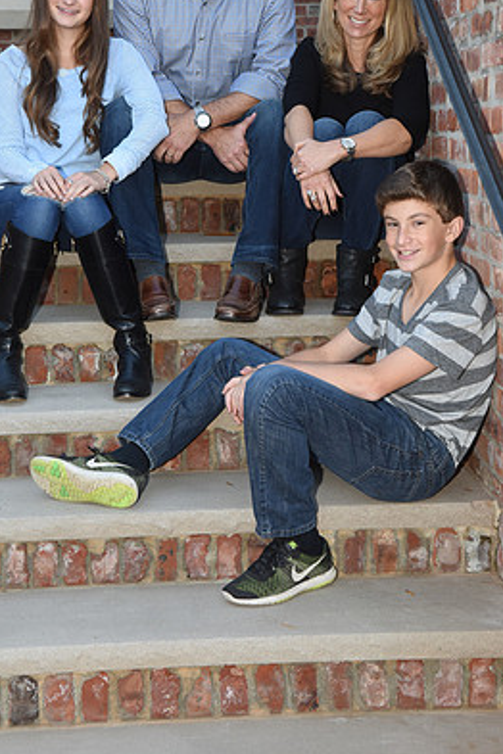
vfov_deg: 30.7
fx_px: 1362
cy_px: 255
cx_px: 229
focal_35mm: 65
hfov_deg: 20.9
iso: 640
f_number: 8
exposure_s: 1/100
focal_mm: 44
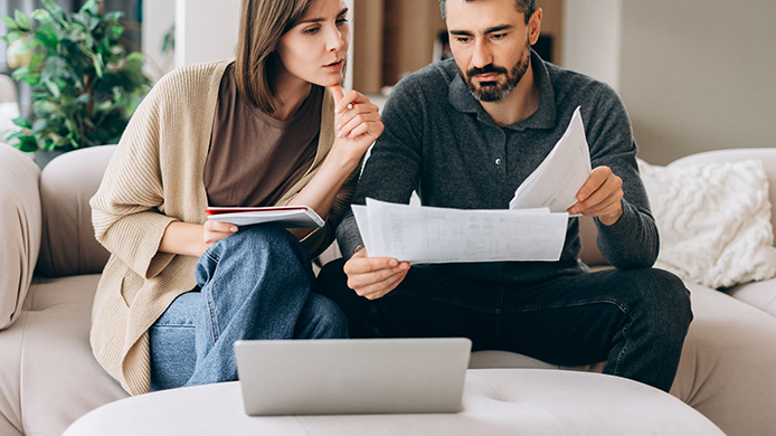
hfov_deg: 39.2
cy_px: 175
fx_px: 1090
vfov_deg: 22.6
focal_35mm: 53
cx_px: 387
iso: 400
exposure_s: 1/800
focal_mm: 50
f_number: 2.2
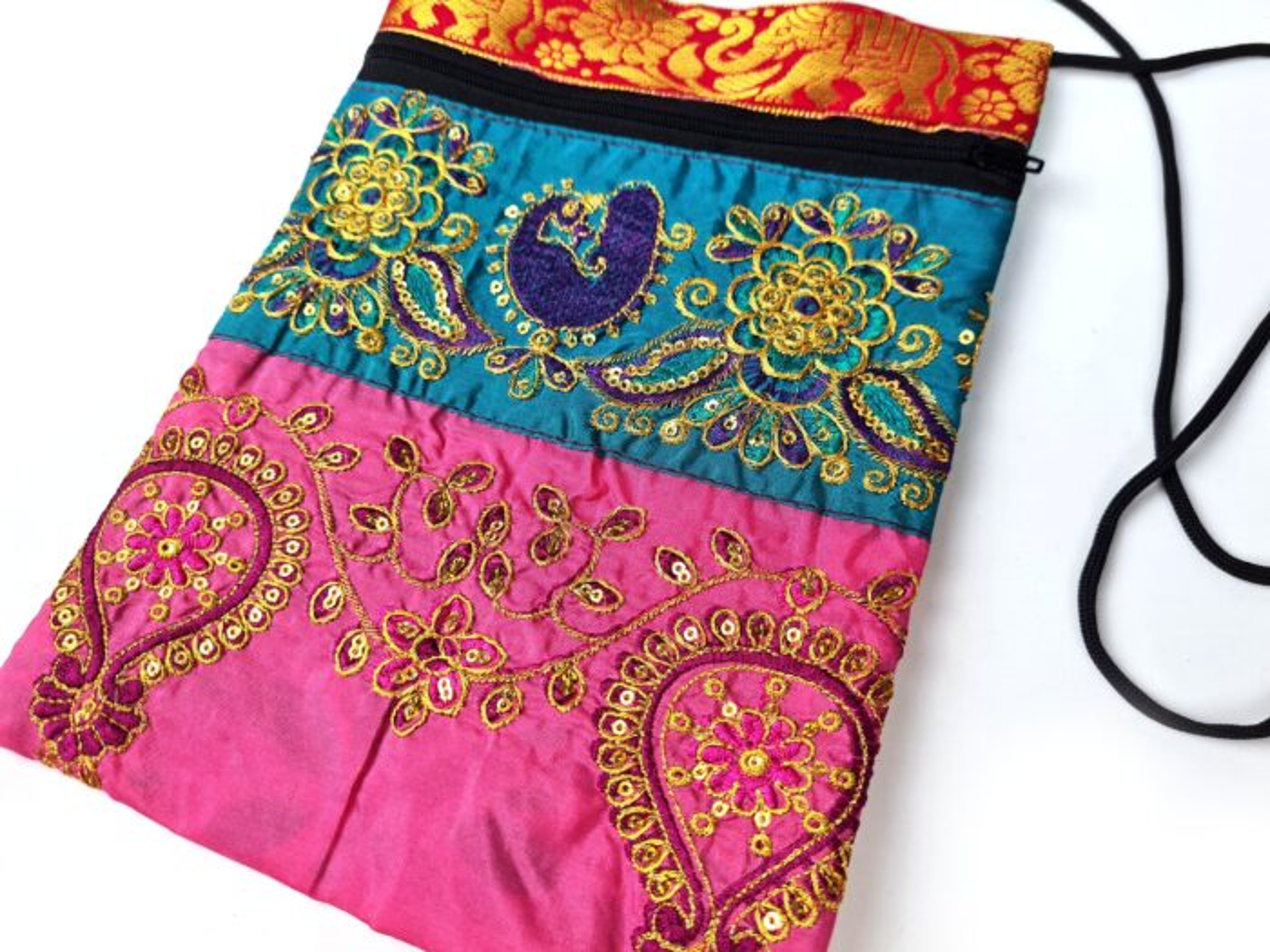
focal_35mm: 26
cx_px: 635
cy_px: 476
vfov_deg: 53.1
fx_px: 954
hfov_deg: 67.3
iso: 50
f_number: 1.8
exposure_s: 1/137
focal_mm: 5.4
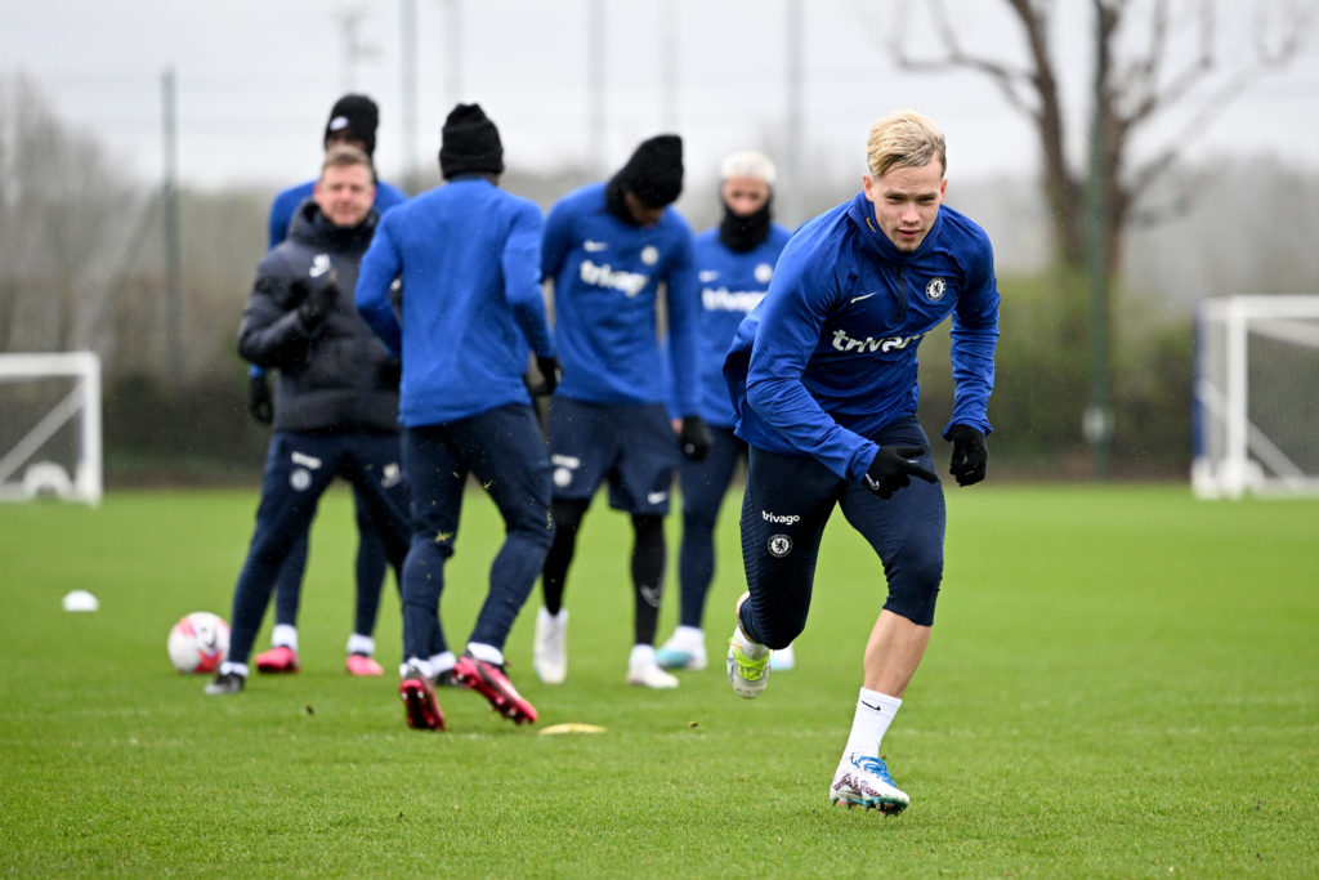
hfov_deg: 12.5
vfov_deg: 8.3
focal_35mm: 165
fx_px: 6046
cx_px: 660
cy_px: 440
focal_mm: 165
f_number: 2.8
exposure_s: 1/2000
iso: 640
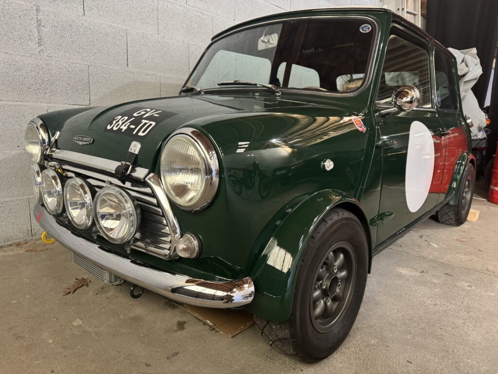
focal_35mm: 24
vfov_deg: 56.8
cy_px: 187
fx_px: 345
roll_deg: -1.1
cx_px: 249
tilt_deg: -11.0
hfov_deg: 71.6
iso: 500
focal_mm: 6.76
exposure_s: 1/50
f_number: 1.78
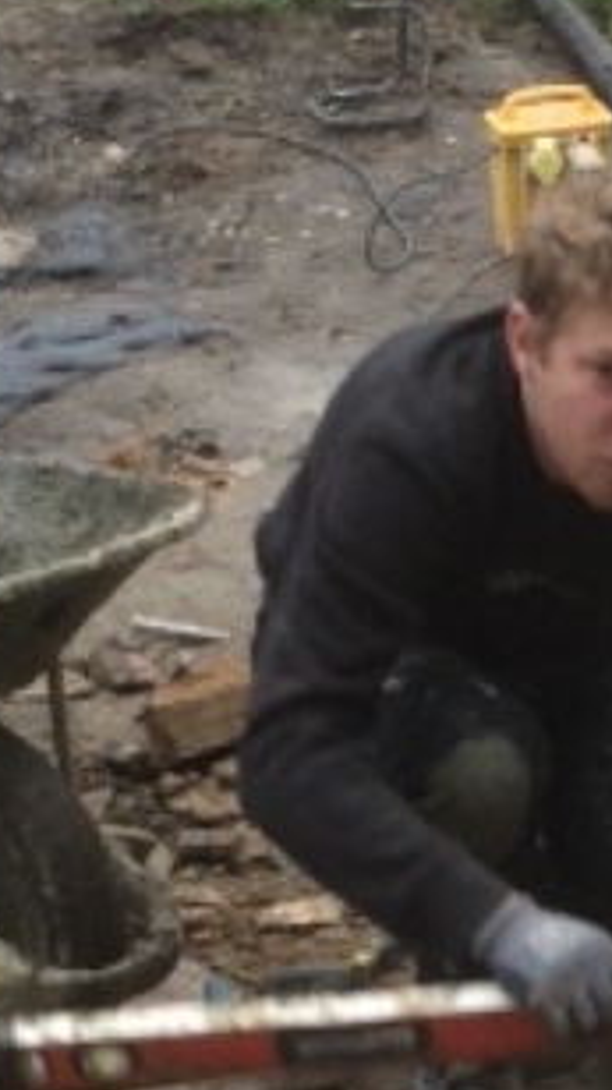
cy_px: 1079
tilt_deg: -28.8
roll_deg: +3.0
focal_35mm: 123
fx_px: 3552
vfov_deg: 17.1
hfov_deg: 9.8
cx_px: 407
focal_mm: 4.15
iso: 64
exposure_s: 1/100
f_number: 2.2
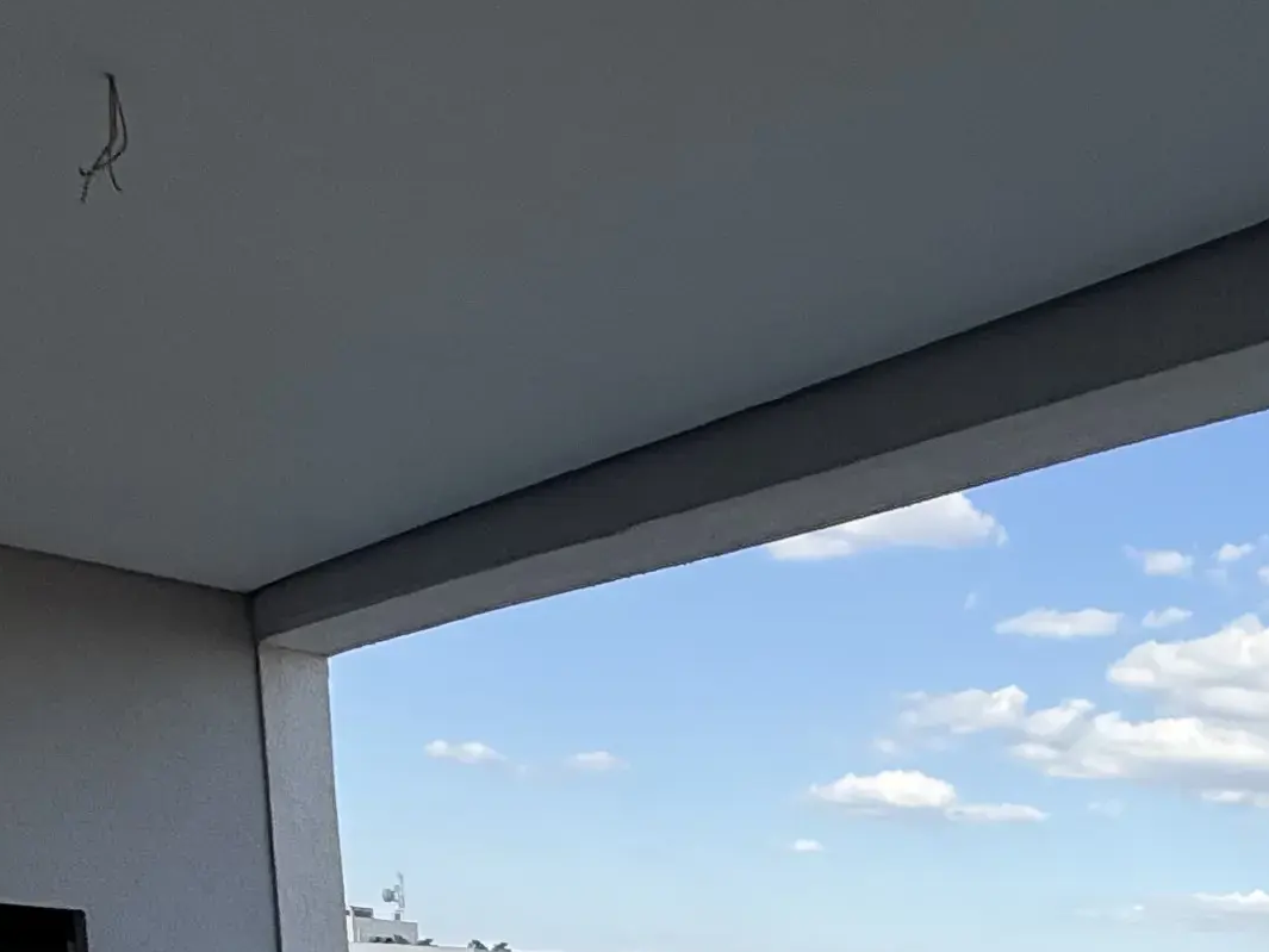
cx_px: 1476
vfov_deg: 21.7
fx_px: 1943
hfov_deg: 31.1
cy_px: 1525
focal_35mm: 53
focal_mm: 2.22
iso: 50
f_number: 2.2
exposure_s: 1/1259
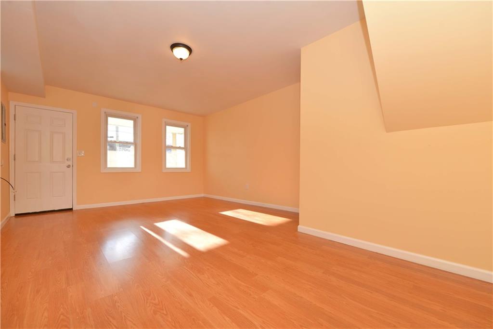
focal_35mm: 14
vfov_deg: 81.2
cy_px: 164
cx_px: 246
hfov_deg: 104.2
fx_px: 192
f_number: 5.6
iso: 200
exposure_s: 1/125
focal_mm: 14
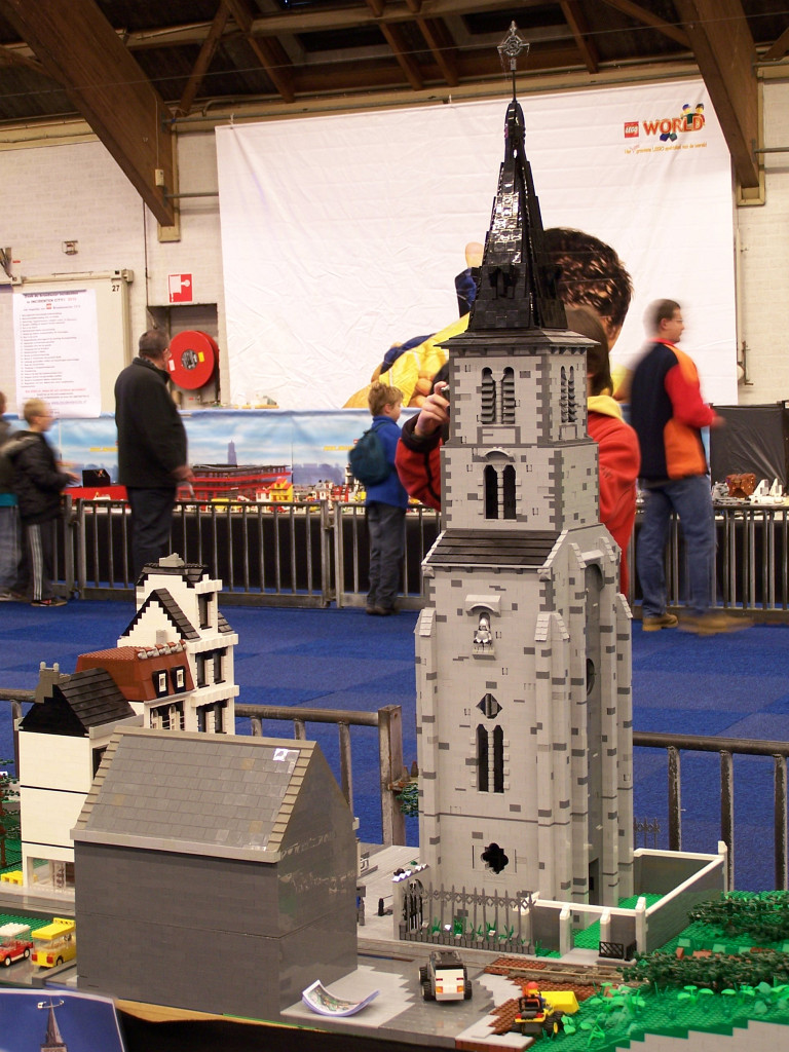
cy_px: 526
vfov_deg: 30.3
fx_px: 1945
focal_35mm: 64
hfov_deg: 22.9
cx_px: 394
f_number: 3.2
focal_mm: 10.7
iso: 80
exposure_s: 1/2
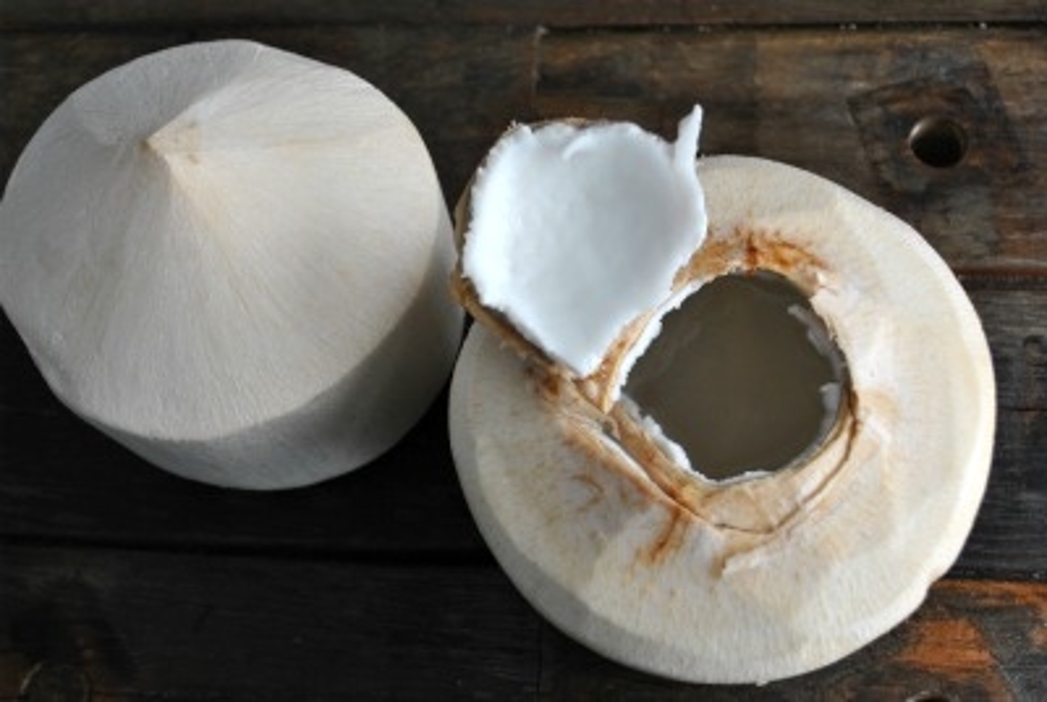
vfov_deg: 30.9
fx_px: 1267
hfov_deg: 44.9
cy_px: 351
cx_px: 524
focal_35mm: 44
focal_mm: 29
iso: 200
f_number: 6.3
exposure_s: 1/60
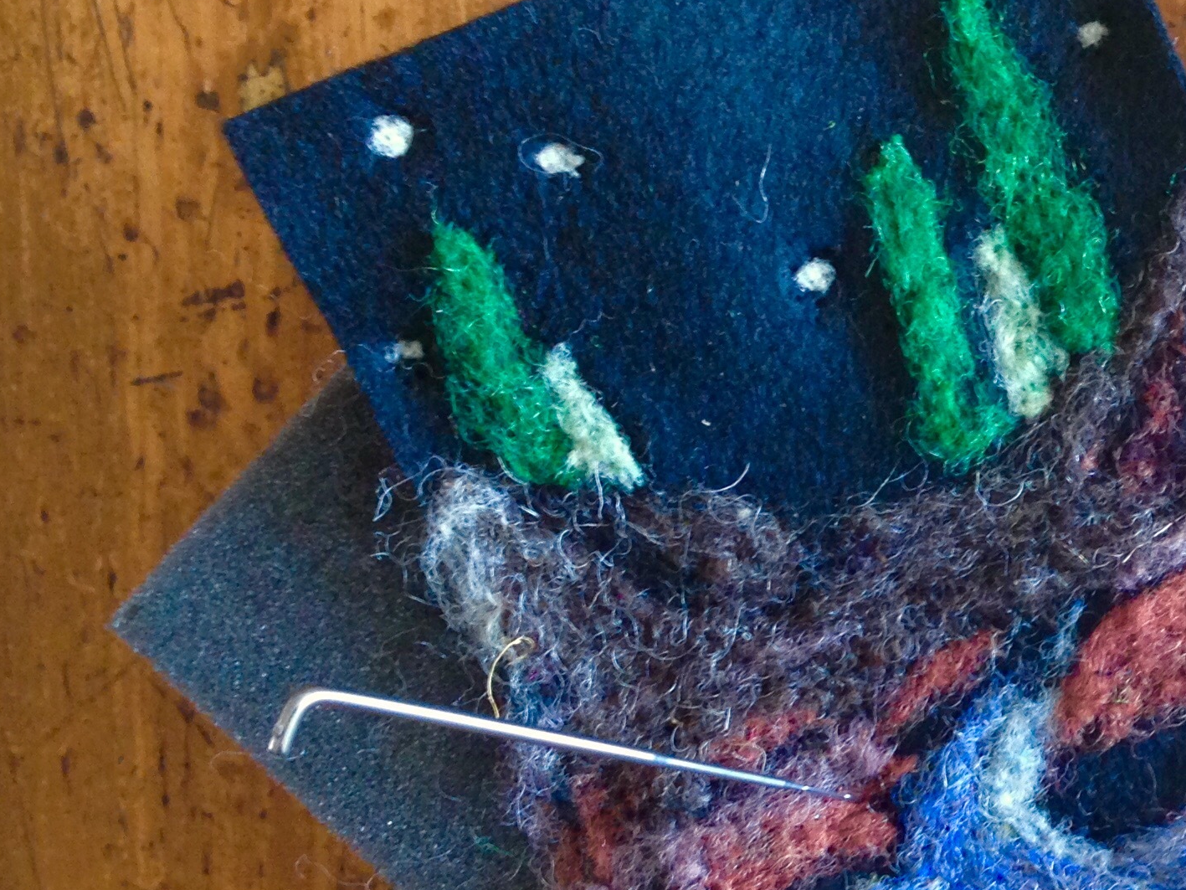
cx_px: 1188
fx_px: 2604
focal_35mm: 76
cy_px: 558
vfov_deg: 19.4
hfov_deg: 24.5
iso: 125
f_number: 2.4
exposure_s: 1/20
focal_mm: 4.12
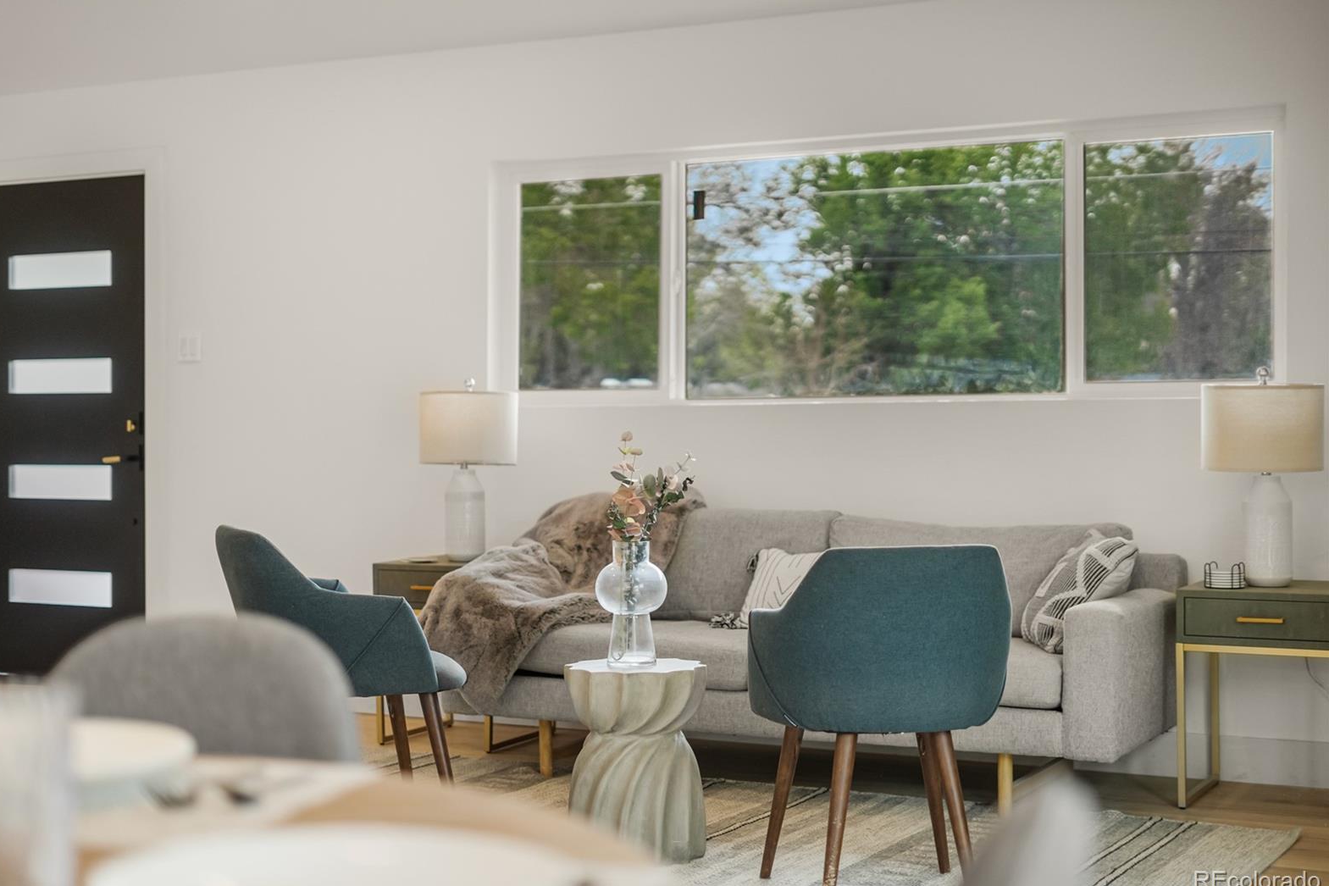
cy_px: 446
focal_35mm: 51
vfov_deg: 26.5
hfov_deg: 38.9
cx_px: 653
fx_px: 1883
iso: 1000
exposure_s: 1/160
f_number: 1.8
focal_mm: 50
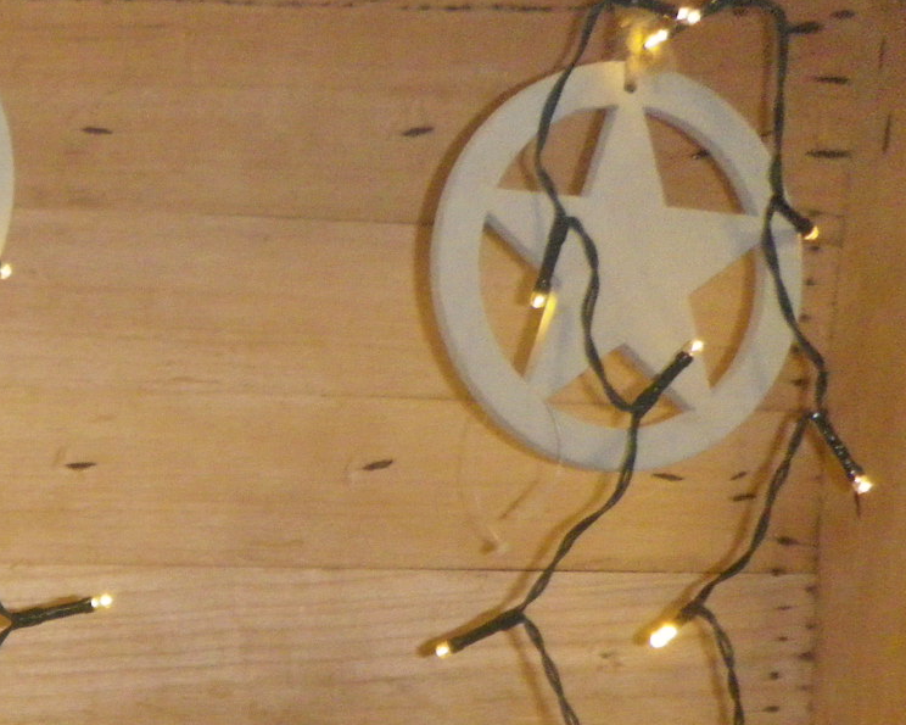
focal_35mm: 94
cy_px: 881
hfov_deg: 19.0
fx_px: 2520
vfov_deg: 15.7
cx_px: -234
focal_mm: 6.2
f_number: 3.8
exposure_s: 1/60
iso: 400
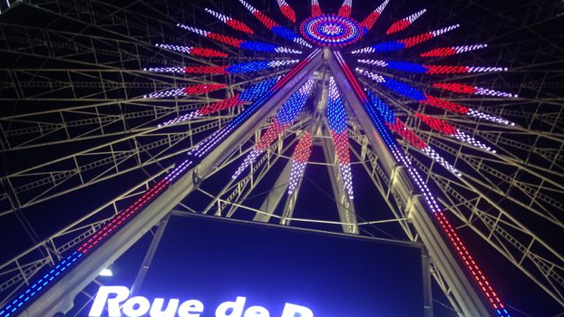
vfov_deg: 31.8
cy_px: 199
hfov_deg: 54.0
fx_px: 553
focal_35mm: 37
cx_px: 281
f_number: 2.4
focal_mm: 4.12
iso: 64
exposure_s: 1/40
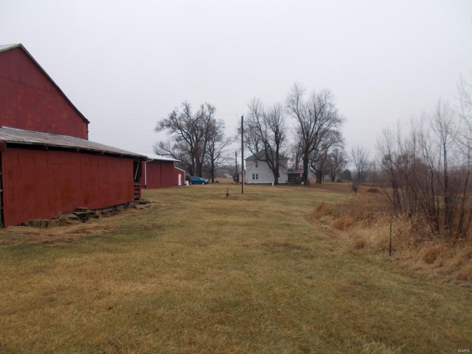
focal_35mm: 26
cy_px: 177
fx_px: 355
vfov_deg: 53.1
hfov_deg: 67.3
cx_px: 236
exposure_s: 1/200
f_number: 3.2
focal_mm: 4.6
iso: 80
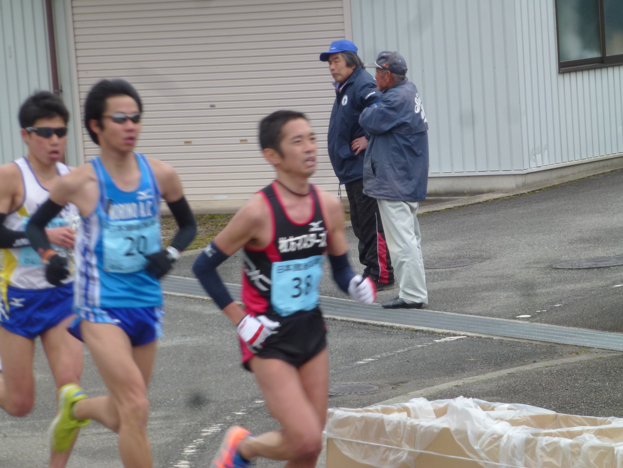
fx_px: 3707
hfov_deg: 9.6
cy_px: 228
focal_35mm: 206
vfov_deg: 7.2
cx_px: 307
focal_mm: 35.2
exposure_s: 1/125
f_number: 5.5
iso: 100
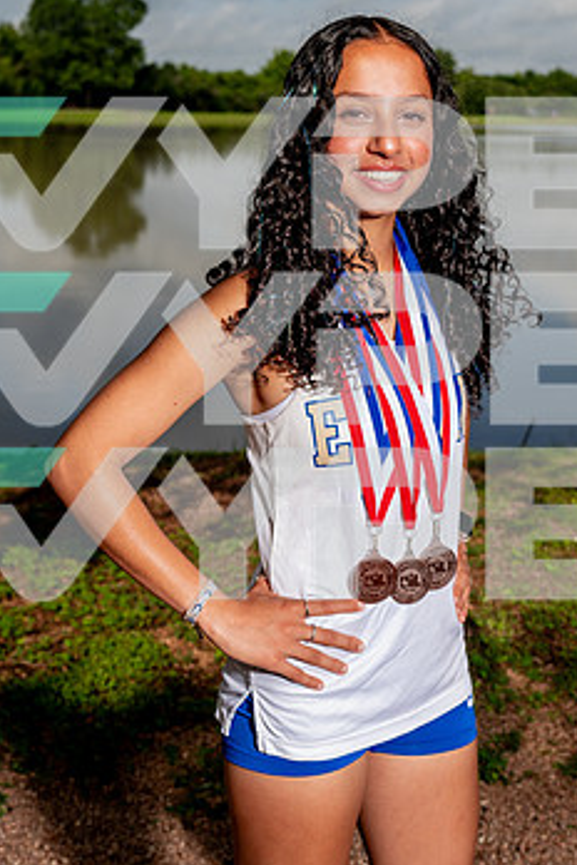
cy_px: 350
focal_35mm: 53
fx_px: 1274
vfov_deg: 37.4
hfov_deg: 25.5
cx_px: 288
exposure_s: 1/640
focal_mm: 41
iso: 100
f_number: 5.6
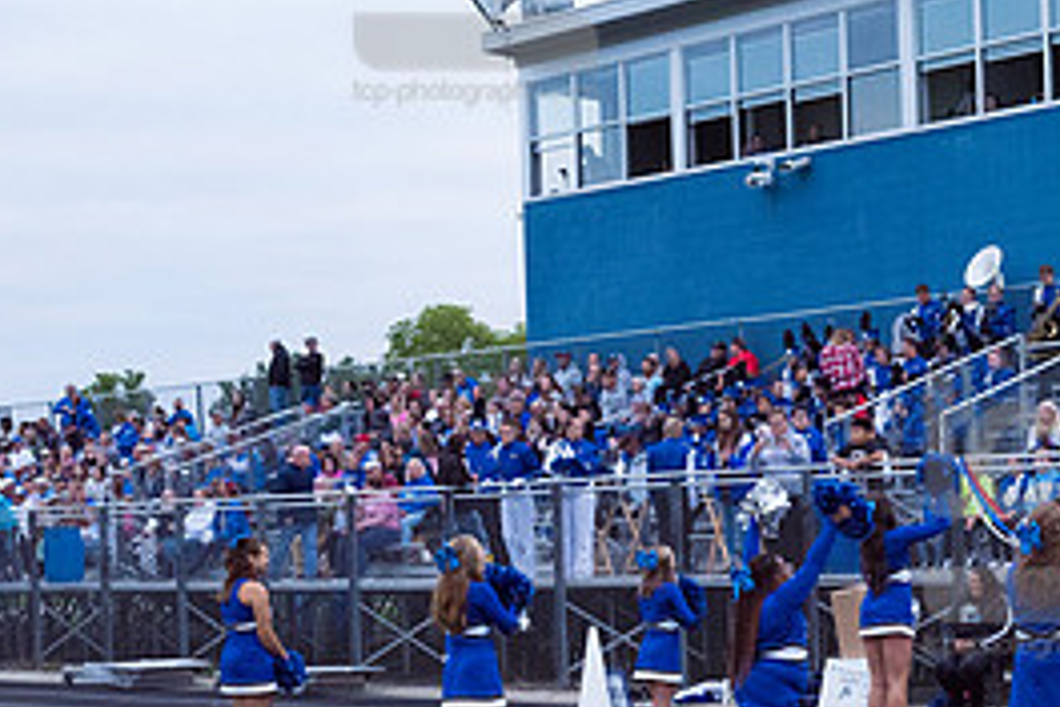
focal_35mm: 77
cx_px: 1048
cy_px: 516
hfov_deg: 25.1
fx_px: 2267
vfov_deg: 17.6
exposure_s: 1/500
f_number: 6.3
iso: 3200
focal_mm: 35
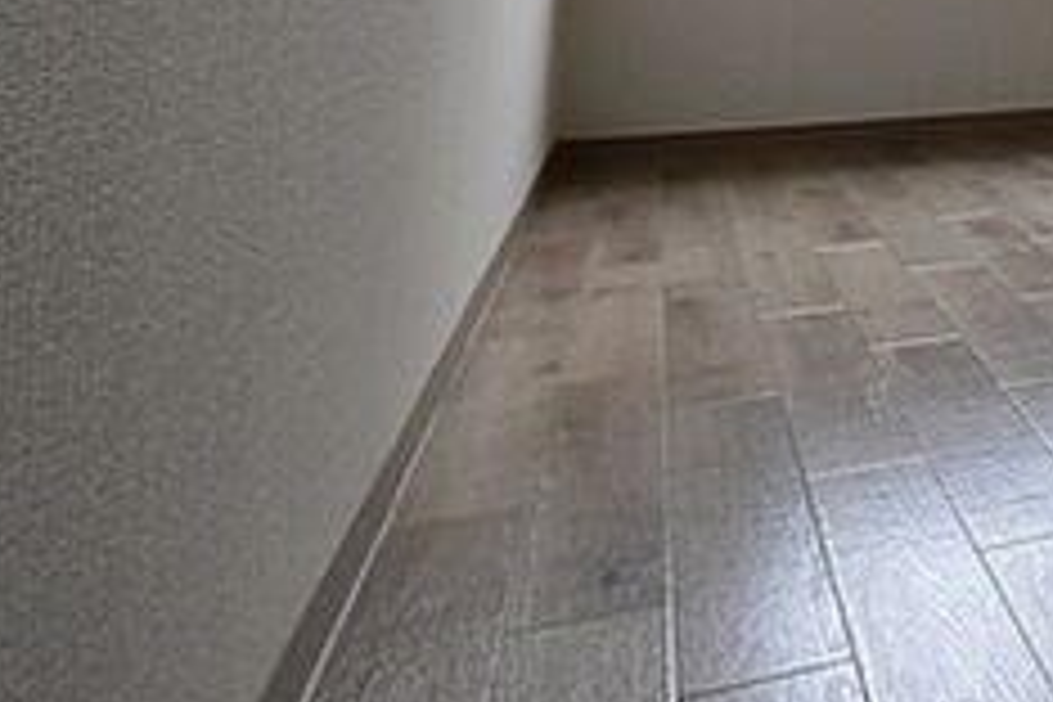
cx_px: 1296
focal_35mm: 41
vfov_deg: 27.6
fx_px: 1199
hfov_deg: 35.8
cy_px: -191
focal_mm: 10
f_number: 6.3
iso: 1600
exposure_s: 1/160
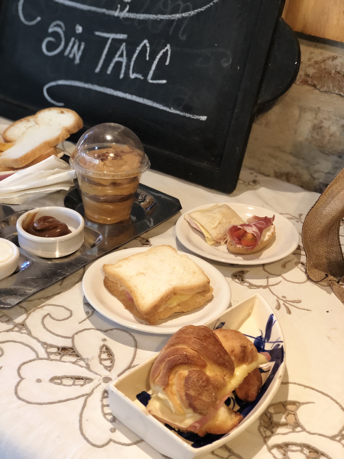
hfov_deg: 28.0
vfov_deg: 36.8
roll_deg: -5.9
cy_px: 230
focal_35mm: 52
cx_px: 172
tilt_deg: -29.2
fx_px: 689
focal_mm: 6
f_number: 2.4
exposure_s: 1/25
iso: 125
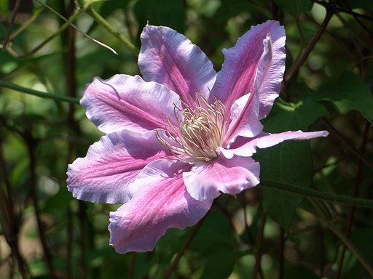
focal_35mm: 99
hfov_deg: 19.8
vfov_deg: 14.9
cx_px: 186
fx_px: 1067
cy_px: 140
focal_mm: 21.3
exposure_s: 1/400
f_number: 3.8
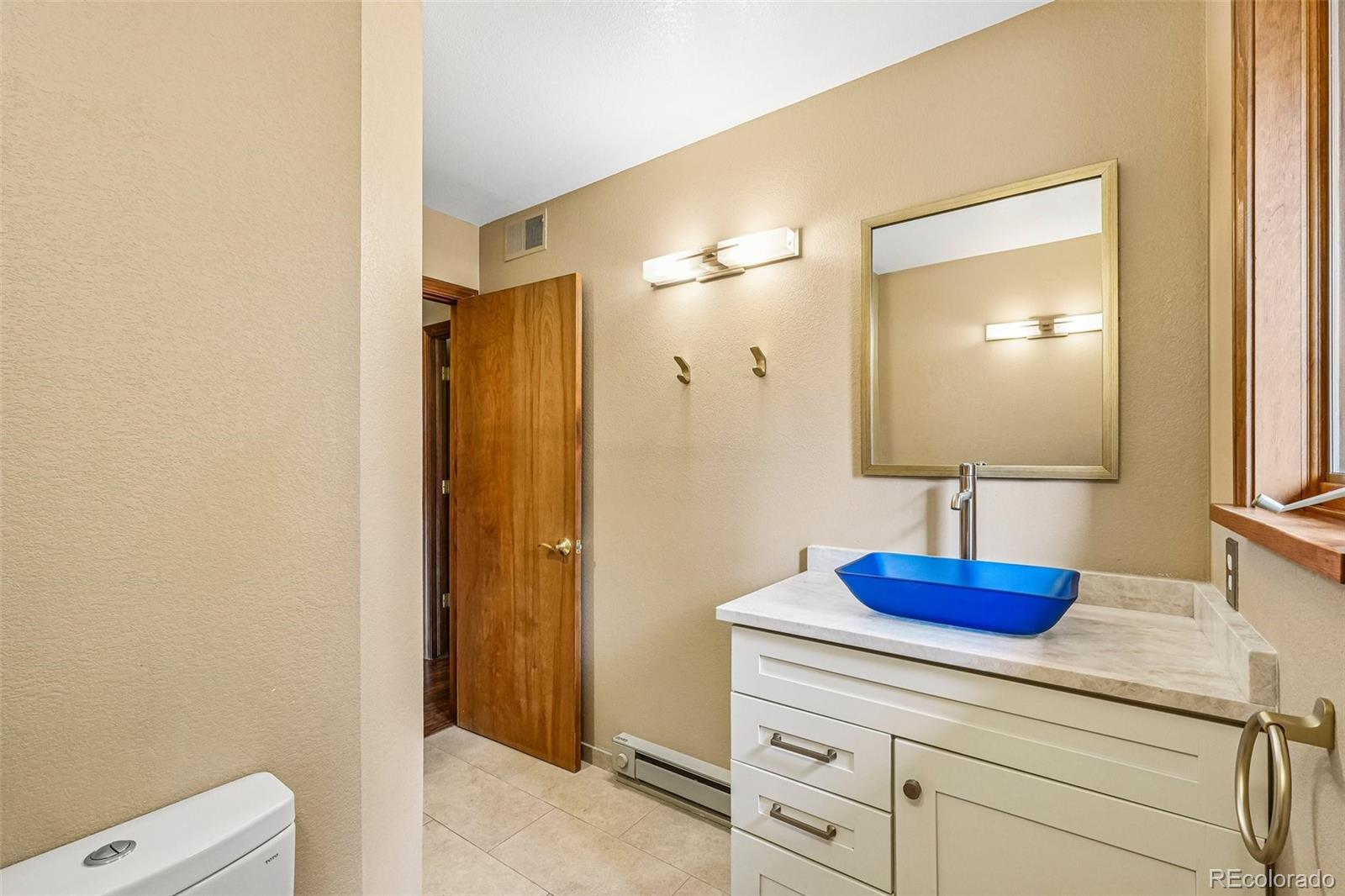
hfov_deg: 100.4
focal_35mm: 15
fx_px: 560
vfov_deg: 77.3
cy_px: 448
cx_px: 672
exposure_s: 1/6
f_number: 8
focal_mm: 10
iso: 800
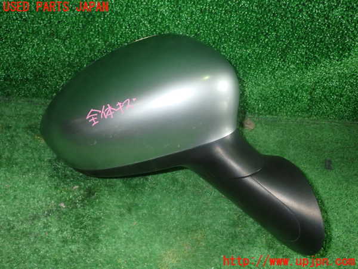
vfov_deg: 37.7
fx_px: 393
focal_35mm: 38
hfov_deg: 49.0
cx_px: 179
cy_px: 134
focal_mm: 6.83
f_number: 8
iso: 500
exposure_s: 1/40
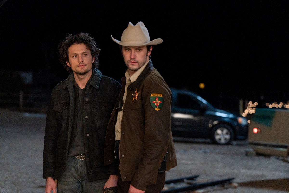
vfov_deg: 13.7
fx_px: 803
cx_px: 144
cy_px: 96
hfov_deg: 20.4
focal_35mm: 100
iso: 10000
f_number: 4
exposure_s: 1/200
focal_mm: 100
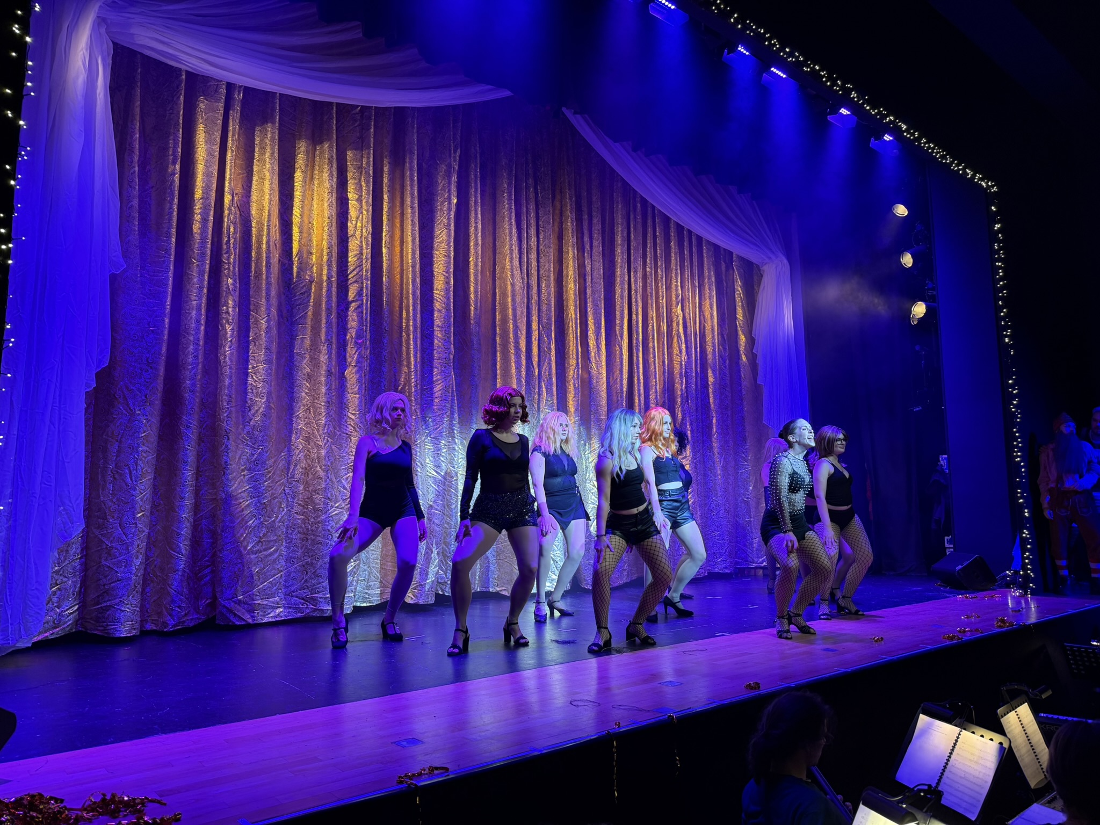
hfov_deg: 71.6
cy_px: 412
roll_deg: +0.4
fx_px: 763
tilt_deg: +6.4
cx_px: 550
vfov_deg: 56.8
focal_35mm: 24
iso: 160
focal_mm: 6.76
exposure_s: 1/50
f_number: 1.78
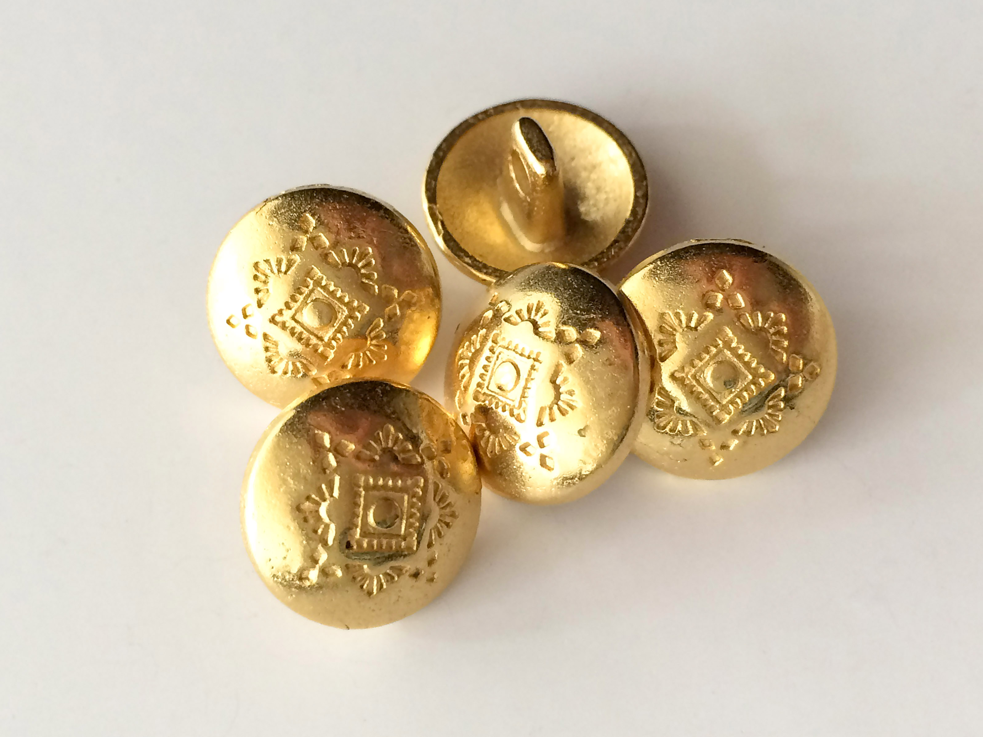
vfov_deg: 48.2
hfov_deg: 61.7
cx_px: 492
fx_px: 824
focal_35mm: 29
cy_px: 368
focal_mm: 4.15
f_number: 2.2
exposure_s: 1/33
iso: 100
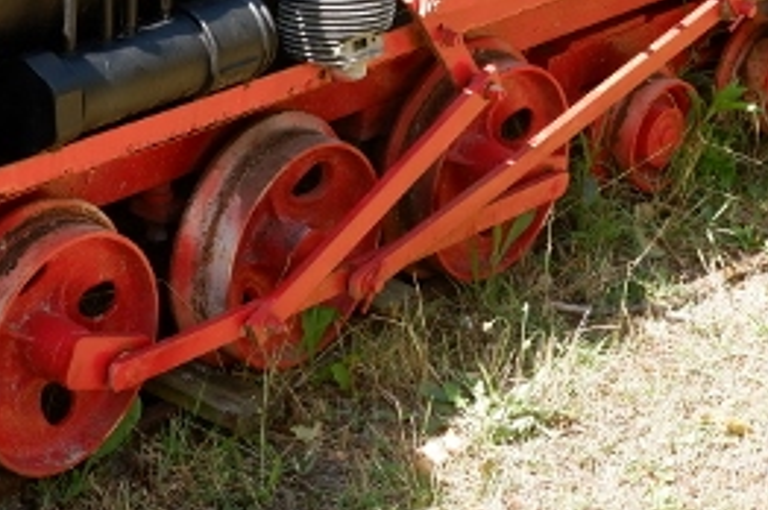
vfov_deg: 10.0
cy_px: 148
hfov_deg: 14.5
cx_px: -138
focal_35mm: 137
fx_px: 2919
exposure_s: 1/160
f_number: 6.4
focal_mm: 23.5
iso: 200
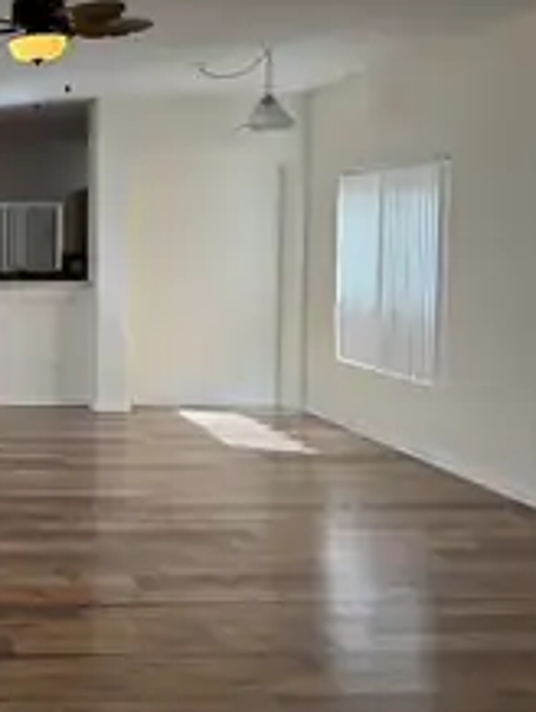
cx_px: -95
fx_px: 907
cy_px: 297
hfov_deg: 28.9
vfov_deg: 42.8
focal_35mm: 44
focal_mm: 6.76
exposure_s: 1/202
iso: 64
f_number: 1.78
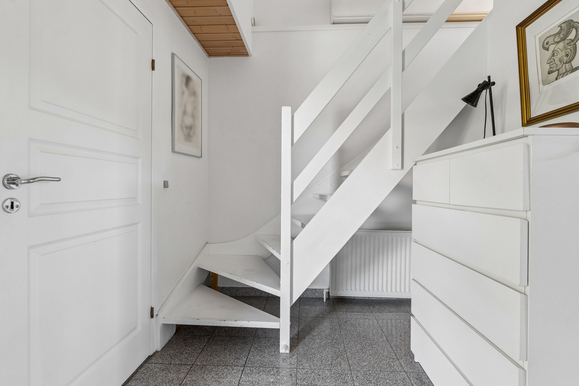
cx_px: 290
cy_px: 193
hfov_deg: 95.0
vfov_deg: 72.1
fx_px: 265
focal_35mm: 16
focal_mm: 11
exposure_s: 1/5
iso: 400
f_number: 8
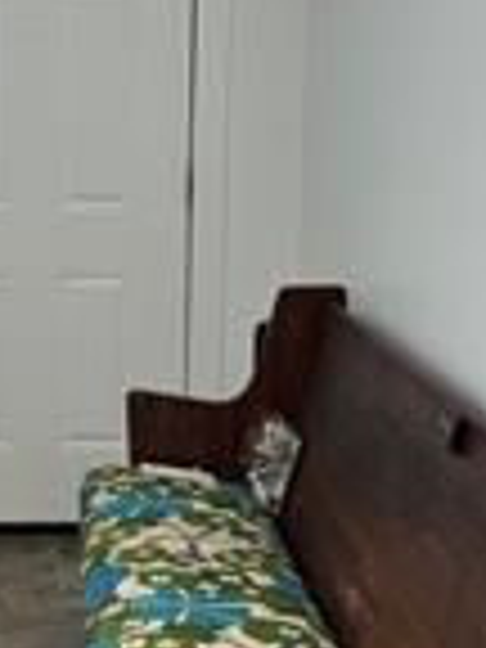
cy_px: 374
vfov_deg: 24.4
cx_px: 32
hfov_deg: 18.1
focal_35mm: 80
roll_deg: +0.0
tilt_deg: -10.3
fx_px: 1498
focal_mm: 6.86
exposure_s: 1/120
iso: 100
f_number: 1.78
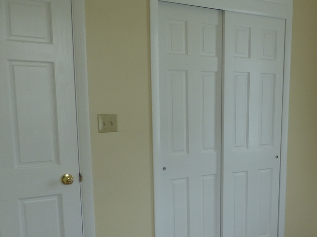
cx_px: 287
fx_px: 403
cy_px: 164
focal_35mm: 44
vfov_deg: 32.5
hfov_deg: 39.7
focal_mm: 3.58
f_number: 3.2
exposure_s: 1/80
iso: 100
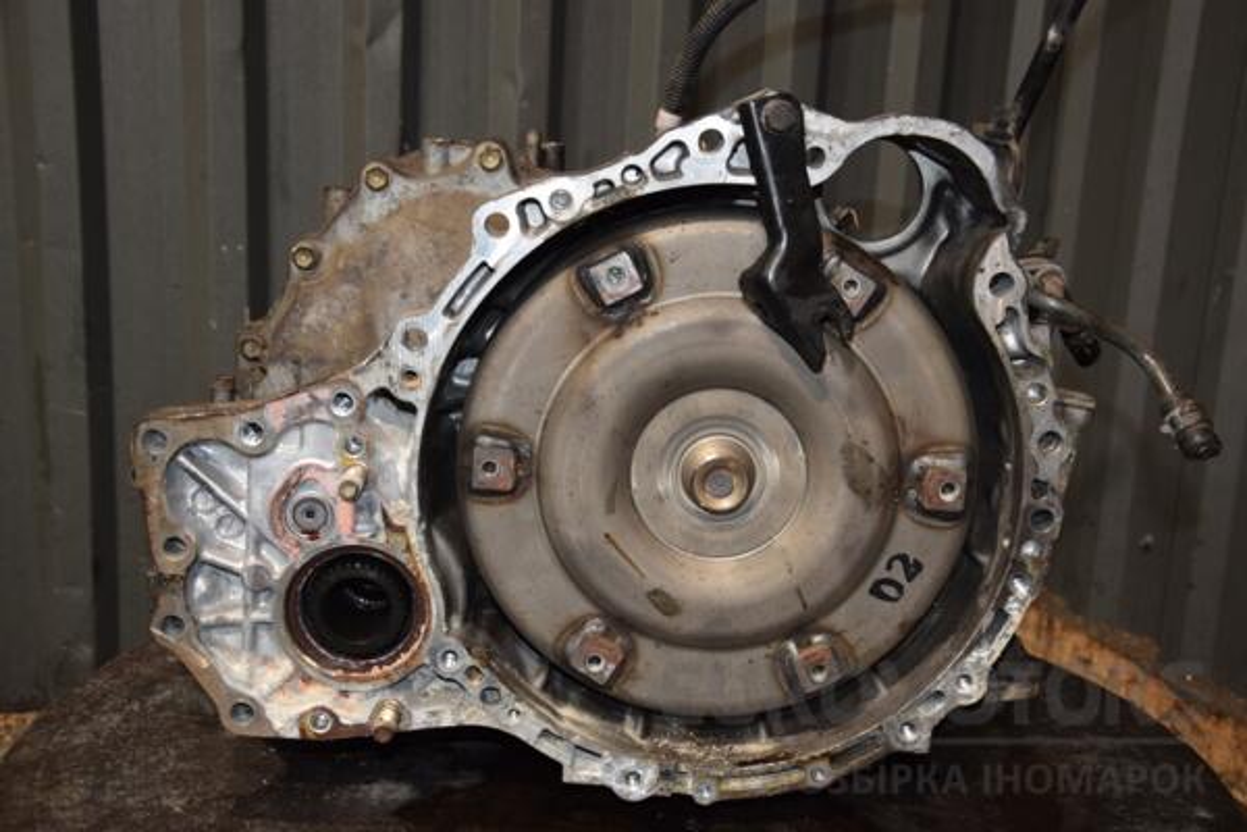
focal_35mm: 48
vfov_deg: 28.1
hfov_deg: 41.1
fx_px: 1663
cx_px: 624
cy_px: 416
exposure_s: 1/60
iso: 800
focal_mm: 32
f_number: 5
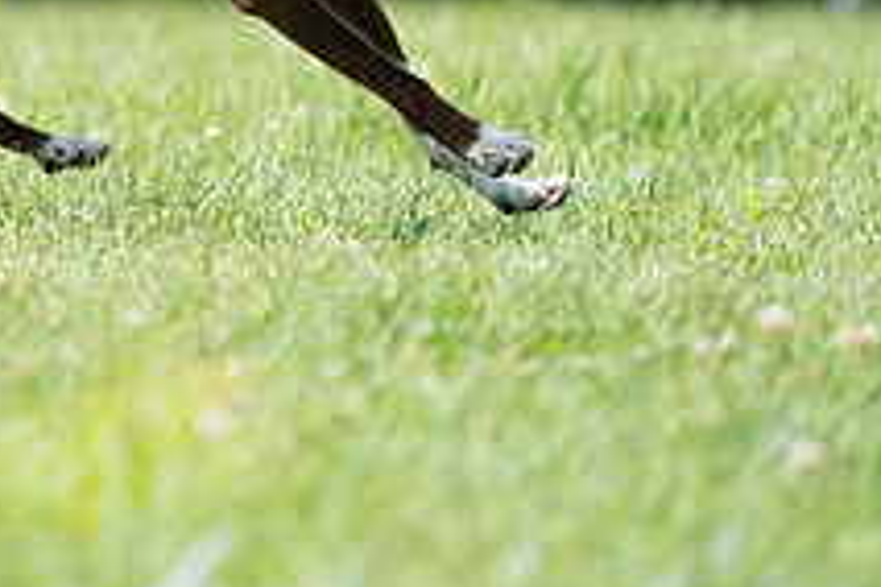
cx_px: -223
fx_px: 27382
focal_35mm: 1119
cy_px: -147
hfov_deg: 1.8
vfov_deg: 1.2
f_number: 6.3
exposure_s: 1/4000
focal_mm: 411
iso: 1600
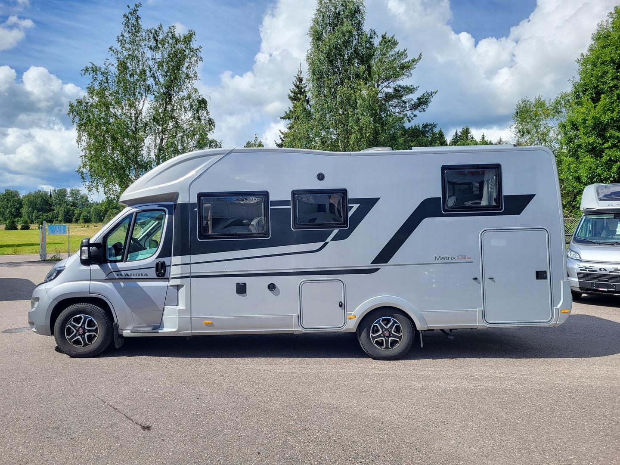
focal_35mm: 26
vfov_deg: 53.1
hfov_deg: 67.3
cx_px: 310
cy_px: 232
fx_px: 466
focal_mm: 5.4
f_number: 1.8
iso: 40
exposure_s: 1/924
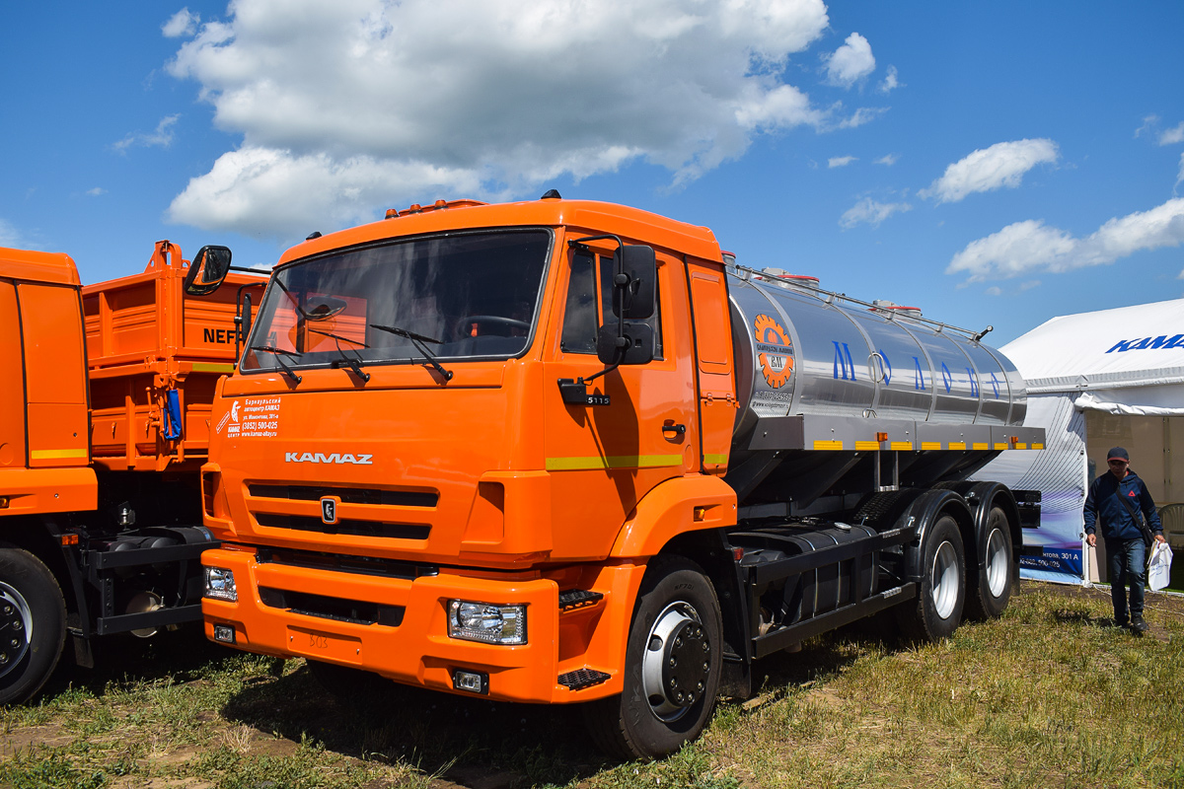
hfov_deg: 61.9
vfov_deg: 43.6
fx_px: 987
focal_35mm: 30
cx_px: 592
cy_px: 394
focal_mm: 20
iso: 100
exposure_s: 1/800
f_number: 6.3
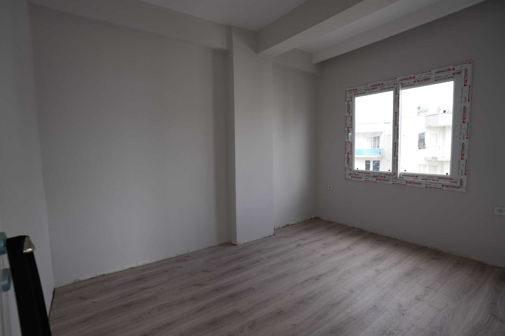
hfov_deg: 93.3
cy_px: 168
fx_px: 238
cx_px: 252
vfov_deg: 70.4
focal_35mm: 17
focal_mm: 17
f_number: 4.5
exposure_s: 1/80
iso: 100
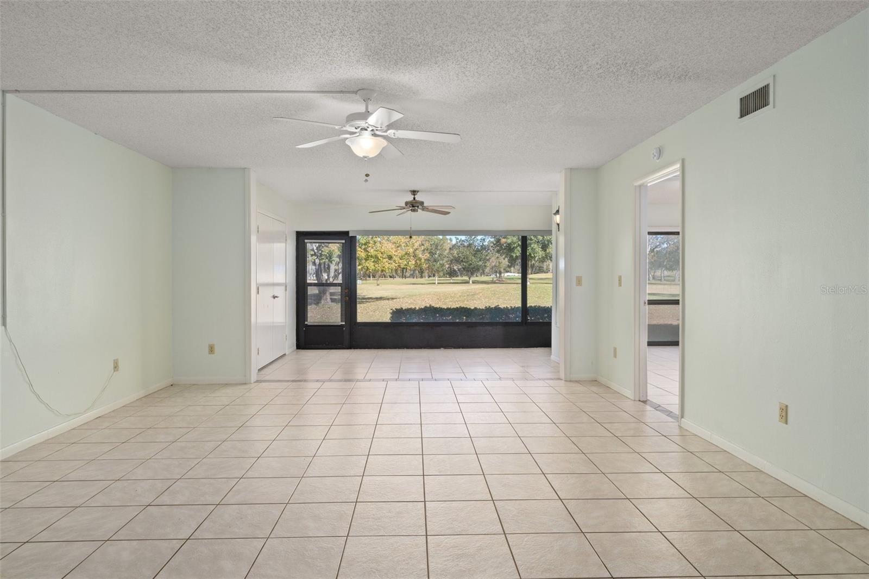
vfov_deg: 59.5
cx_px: 434
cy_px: 290
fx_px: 507
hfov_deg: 81.2
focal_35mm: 21
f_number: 8
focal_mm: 14
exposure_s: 1/10
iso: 160
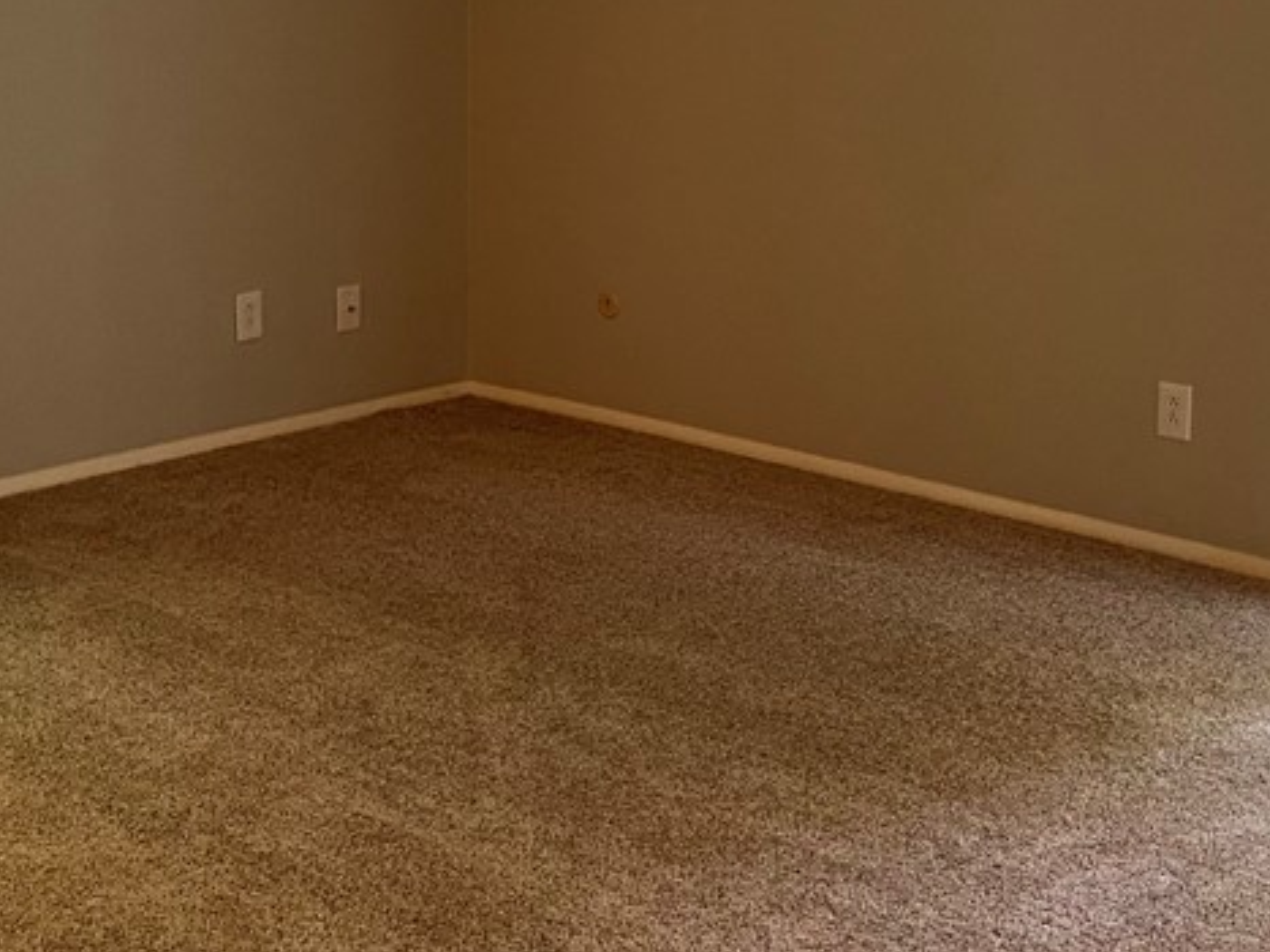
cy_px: 272
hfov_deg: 33.5
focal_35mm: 57
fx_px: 2091
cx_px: 859
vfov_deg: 25.4
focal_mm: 4.25
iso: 250
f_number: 1.8
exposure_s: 1/60
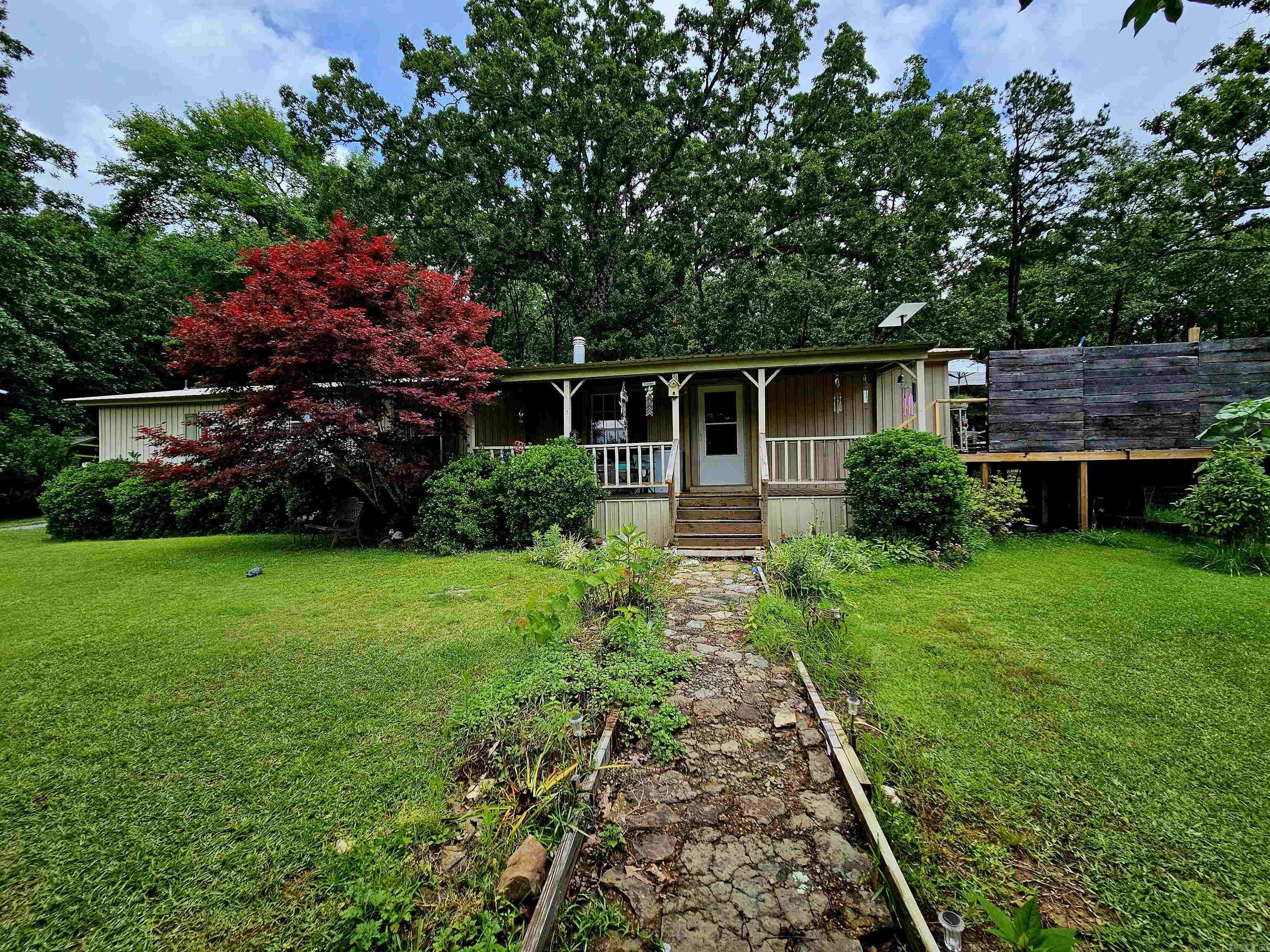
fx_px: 477
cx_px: 635
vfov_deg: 89.9
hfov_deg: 106.2
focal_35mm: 13
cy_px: 476
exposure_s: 1/1667
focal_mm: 2.2
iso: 50
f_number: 2.2
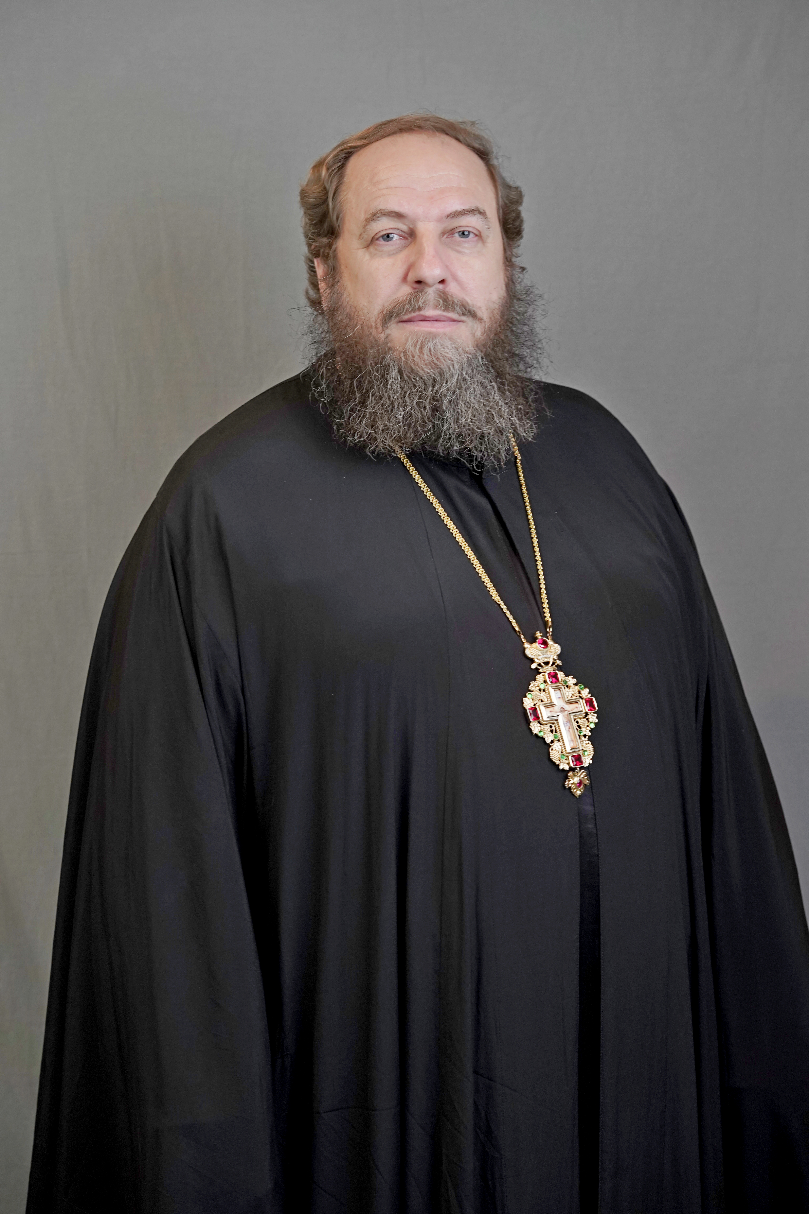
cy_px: 607
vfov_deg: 23.9
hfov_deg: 16.1
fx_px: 2865
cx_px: 404
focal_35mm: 85
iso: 1250
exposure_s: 1/100
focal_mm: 85
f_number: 3.5
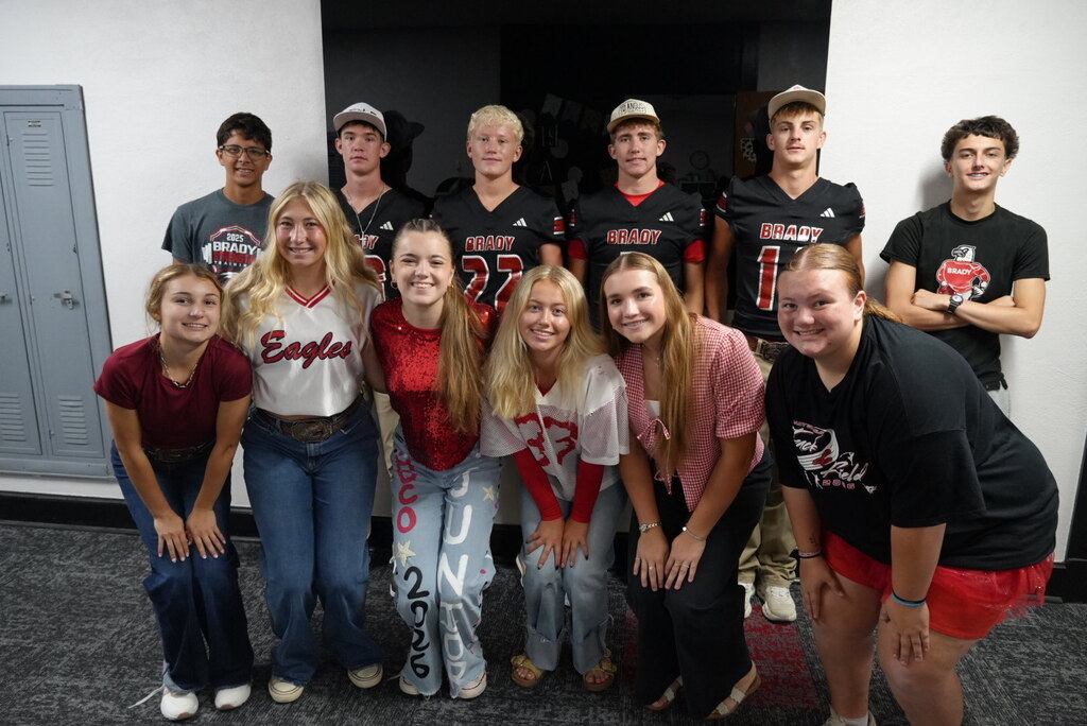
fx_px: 816
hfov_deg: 67.4
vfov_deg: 48.0
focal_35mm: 27
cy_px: 363
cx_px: 544
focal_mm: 18
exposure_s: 1/160
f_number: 4
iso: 2500
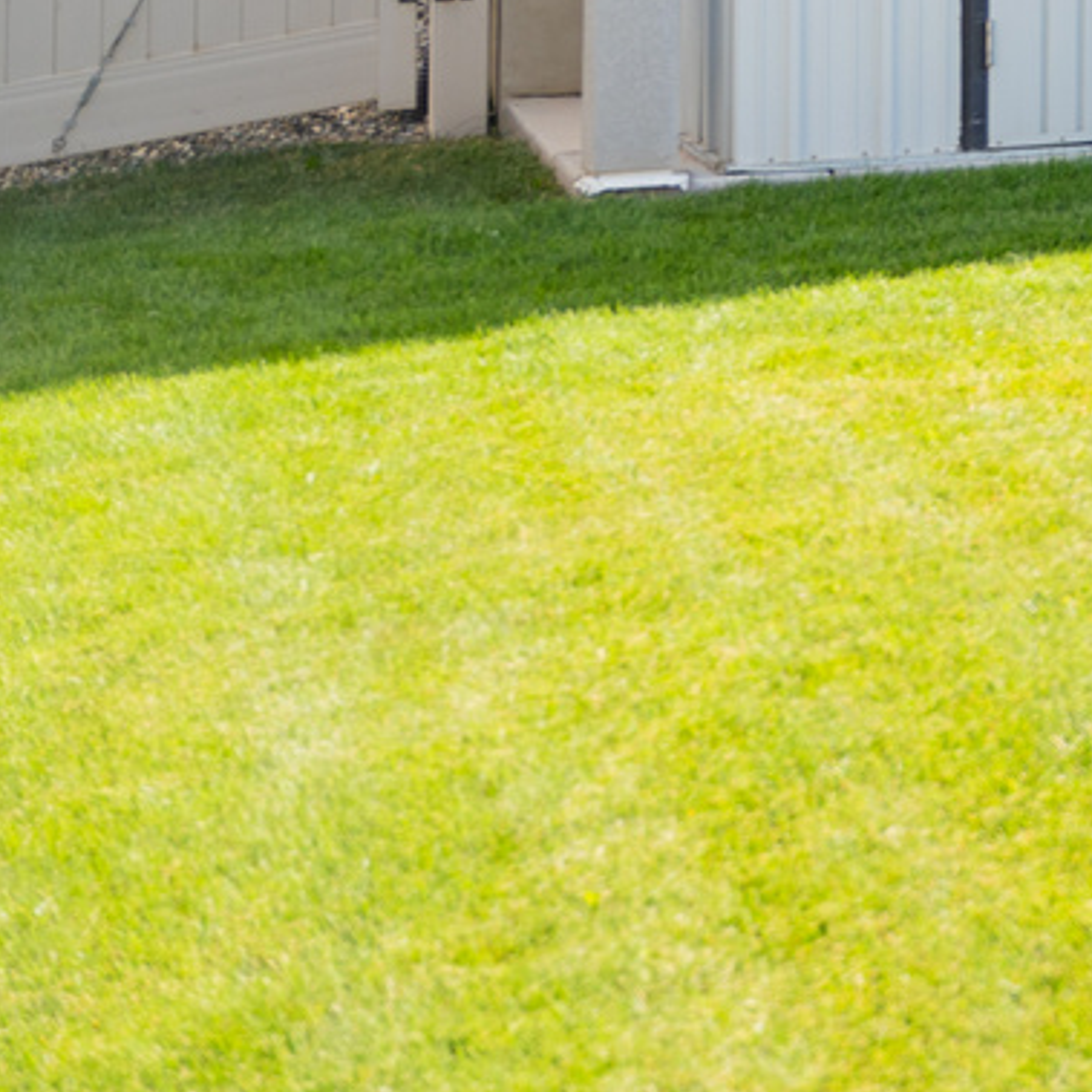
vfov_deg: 14.6
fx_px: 3962
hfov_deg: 13.2
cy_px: -552
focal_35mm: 111
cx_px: 2293
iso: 125
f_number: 2.8
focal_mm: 24
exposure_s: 1/800
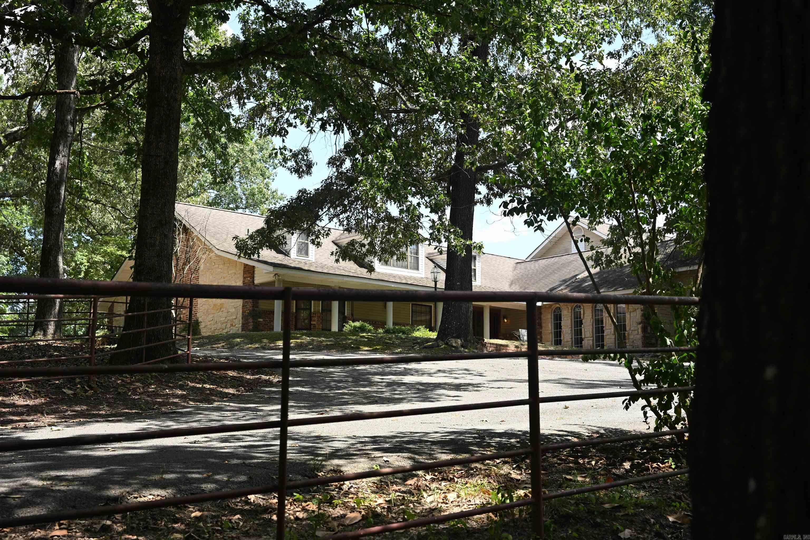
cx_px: 405
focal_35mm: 46
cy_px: 270
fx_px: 1035
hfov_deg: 42.7
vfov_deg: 29.2
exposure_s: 1/250
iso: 200
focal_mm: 46
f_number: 5.6
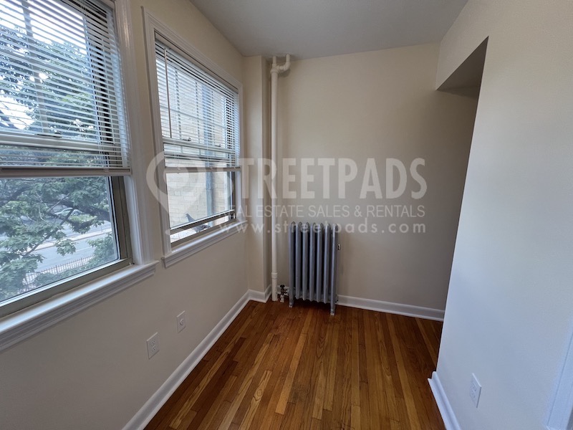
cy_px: 215
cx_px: 286
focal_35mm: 13
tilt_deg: -10.7
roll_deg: -0.9
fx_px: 215
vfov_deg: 89.9
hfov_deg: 106.2
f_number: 1.8
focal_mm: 1.57
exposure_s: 1/120
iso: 100
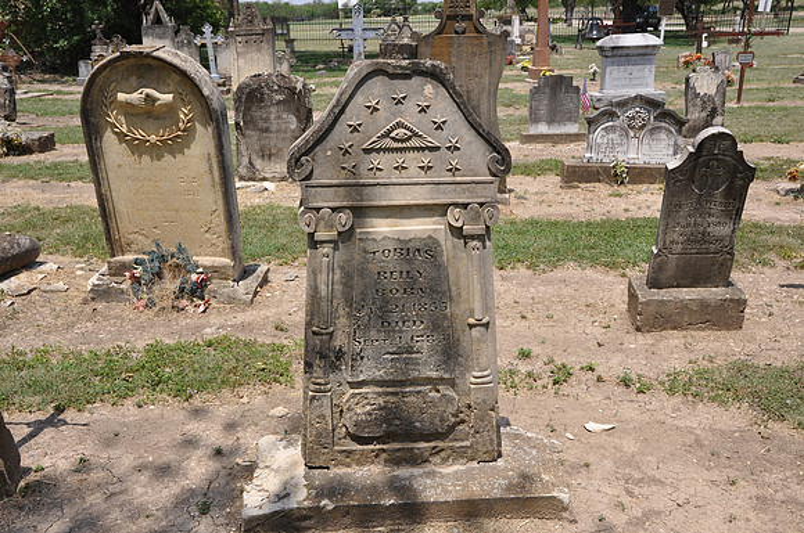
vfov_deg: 39.9
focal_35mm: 33
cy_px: 266
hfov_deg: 57.3
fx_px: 736
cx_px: 402
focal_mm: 22
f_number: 10
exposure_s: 1/100
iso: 200
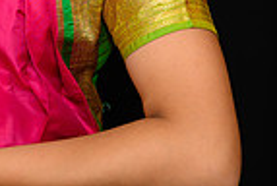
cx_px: -43
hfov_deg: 7.2
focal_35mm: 283
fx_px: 2182
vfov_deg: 4.8
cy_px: -137
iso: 800
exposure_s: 1/125
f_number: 5
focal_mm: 70
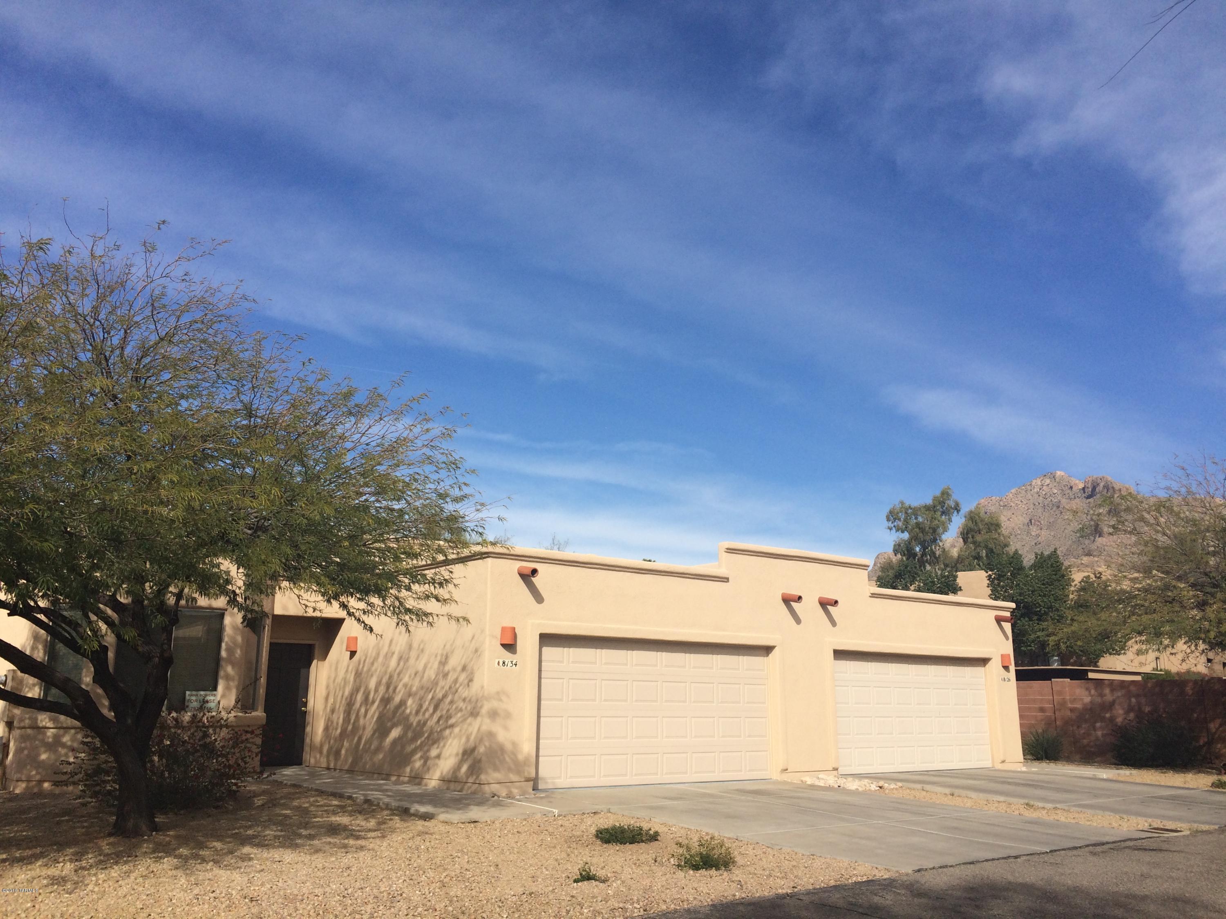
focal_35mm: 29
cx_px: 613
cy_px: 460
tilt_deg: +13.7
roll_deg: +0.2
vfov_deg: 48.2
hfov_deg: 61.7
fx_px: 1027
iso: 32
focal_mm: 4.15
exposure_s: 1/3165
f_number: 2.2
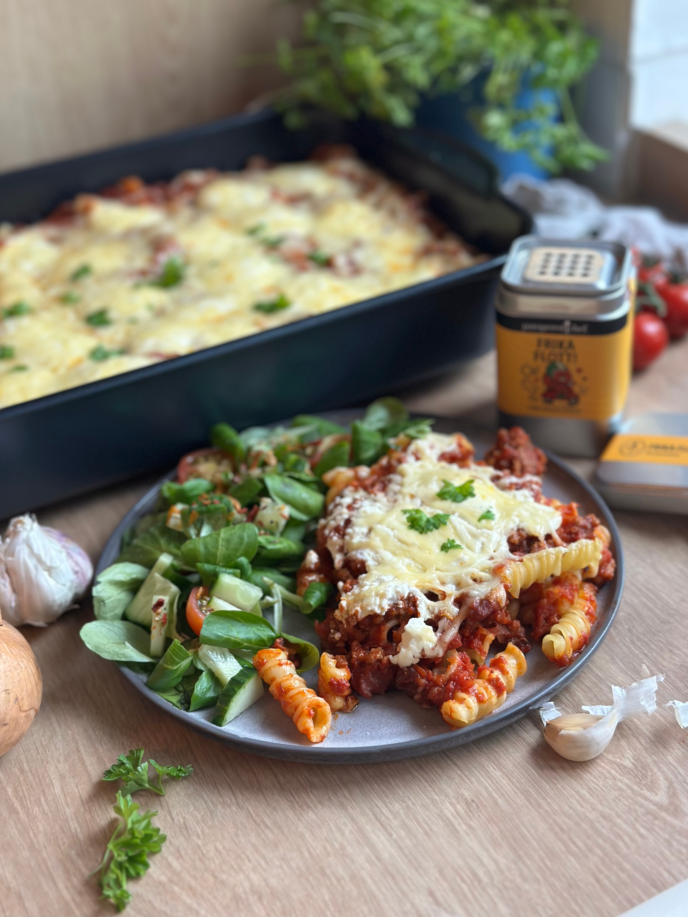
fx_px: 1299
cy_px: 451
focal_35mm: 49
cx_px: 347
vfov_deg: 38.9
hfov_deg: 29.7
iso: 200
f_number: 1.78
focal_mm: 6.86
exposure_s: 1/50
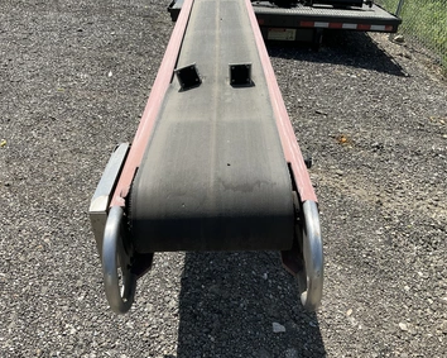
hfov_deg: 55.6
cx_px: 211
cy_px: 175
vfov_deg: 45.8
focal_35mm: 32
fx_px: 423
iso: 25
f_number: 1.8
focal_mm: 3
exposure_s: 1/1626
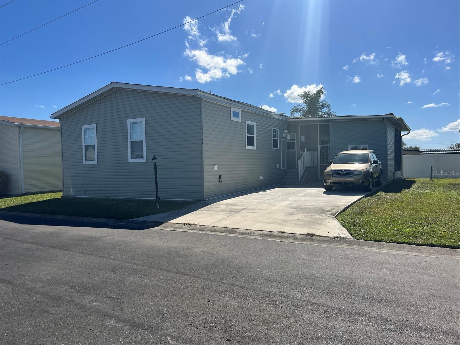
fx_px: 346
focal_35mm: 26
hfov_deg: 67.3
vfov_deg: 53.1
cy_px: 172
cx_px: 230
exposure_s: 1/5848
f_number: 1.6
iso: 50
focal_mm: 5.1
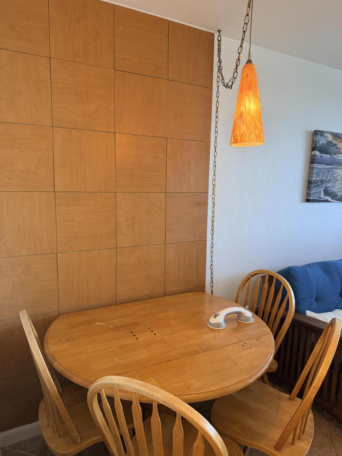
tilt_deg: -7.8
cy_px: 228
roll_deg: -0.6
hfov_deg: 56.8
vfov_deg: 71.6
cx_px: 171
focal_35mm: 24
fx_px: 316
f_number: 1.78
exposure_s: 1/60
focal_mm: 6.76
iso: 250
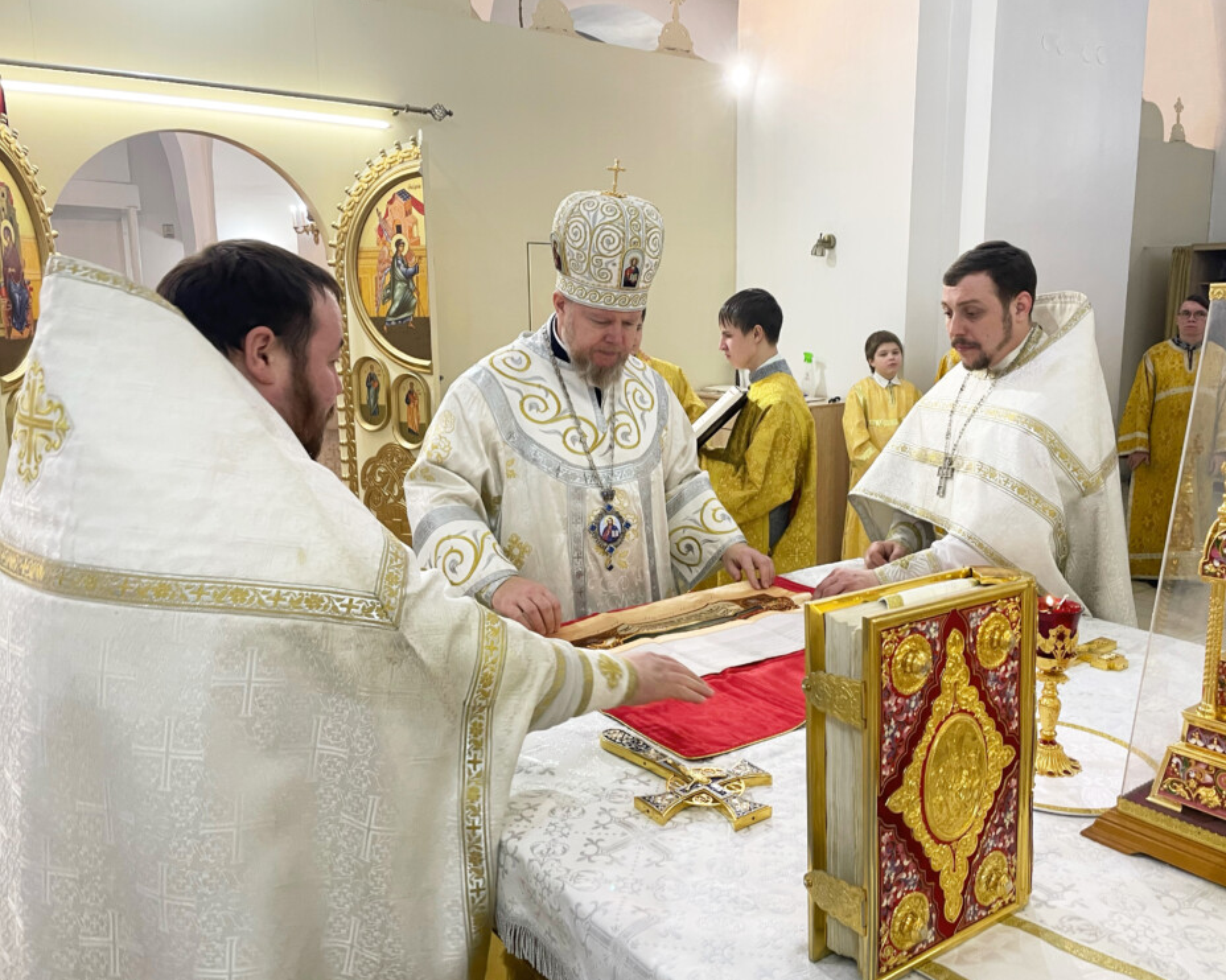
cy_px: 493
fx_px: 1016
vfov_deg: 51.5
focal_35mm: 28
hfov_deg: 62.1
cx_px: 666
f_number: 1.6
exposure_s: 1/50
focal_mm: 4.2
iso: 100
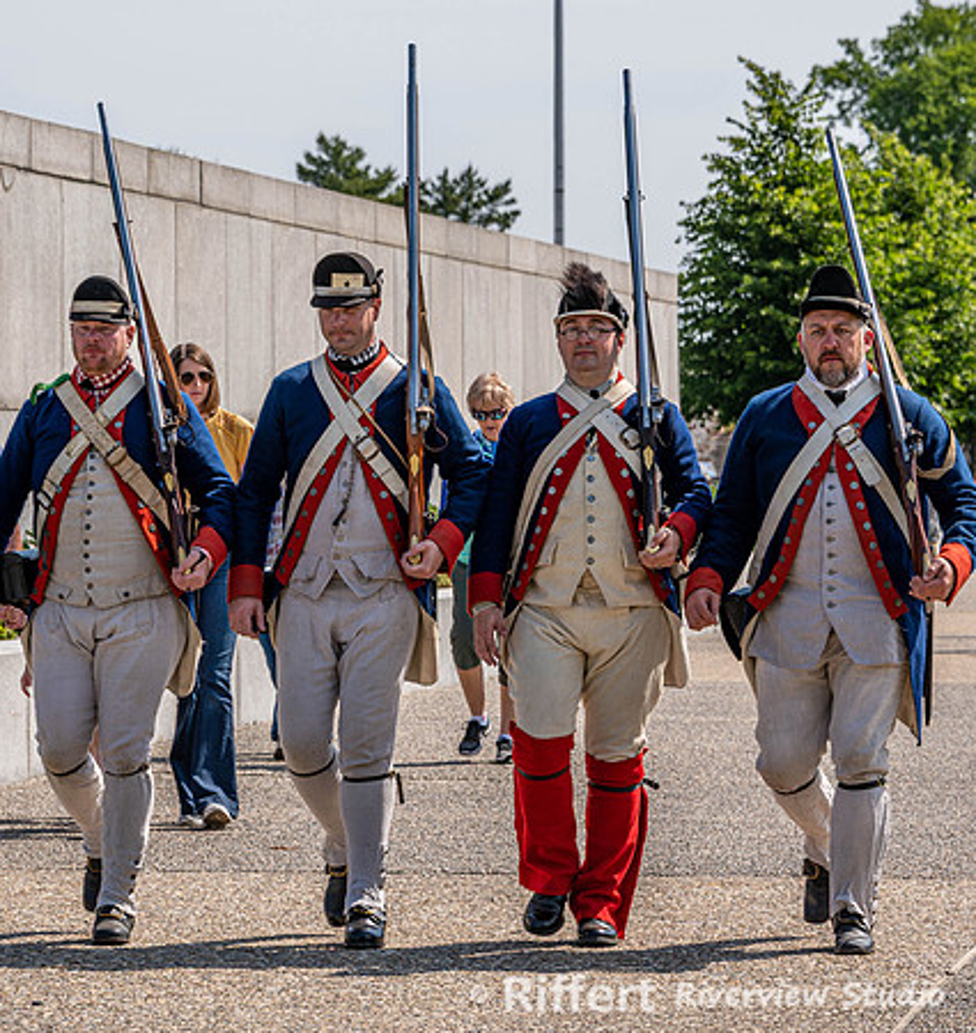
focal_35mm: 182
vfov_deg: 9.9
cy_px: 487
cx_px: 399
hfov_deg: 9.3
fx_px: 5973
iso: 64
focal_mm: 105
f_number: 8
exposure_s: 1/160
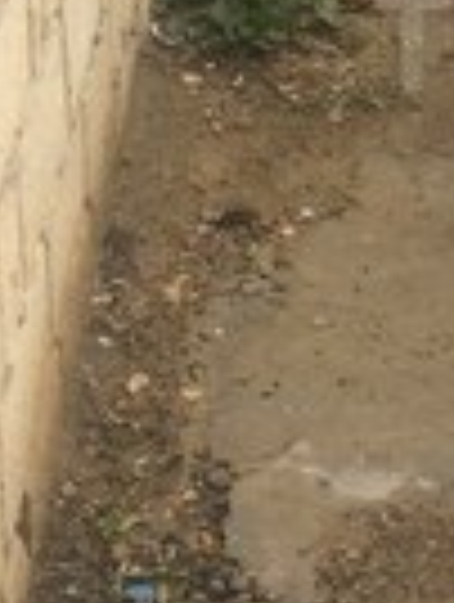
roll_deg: -4.8
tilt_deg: -23.7
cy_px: 40
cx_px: 719
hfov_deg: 13.0
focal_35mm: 107
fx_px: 1865
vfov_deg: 18.0
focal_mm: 4.15
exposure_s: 1/199
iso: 32
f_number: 2.2
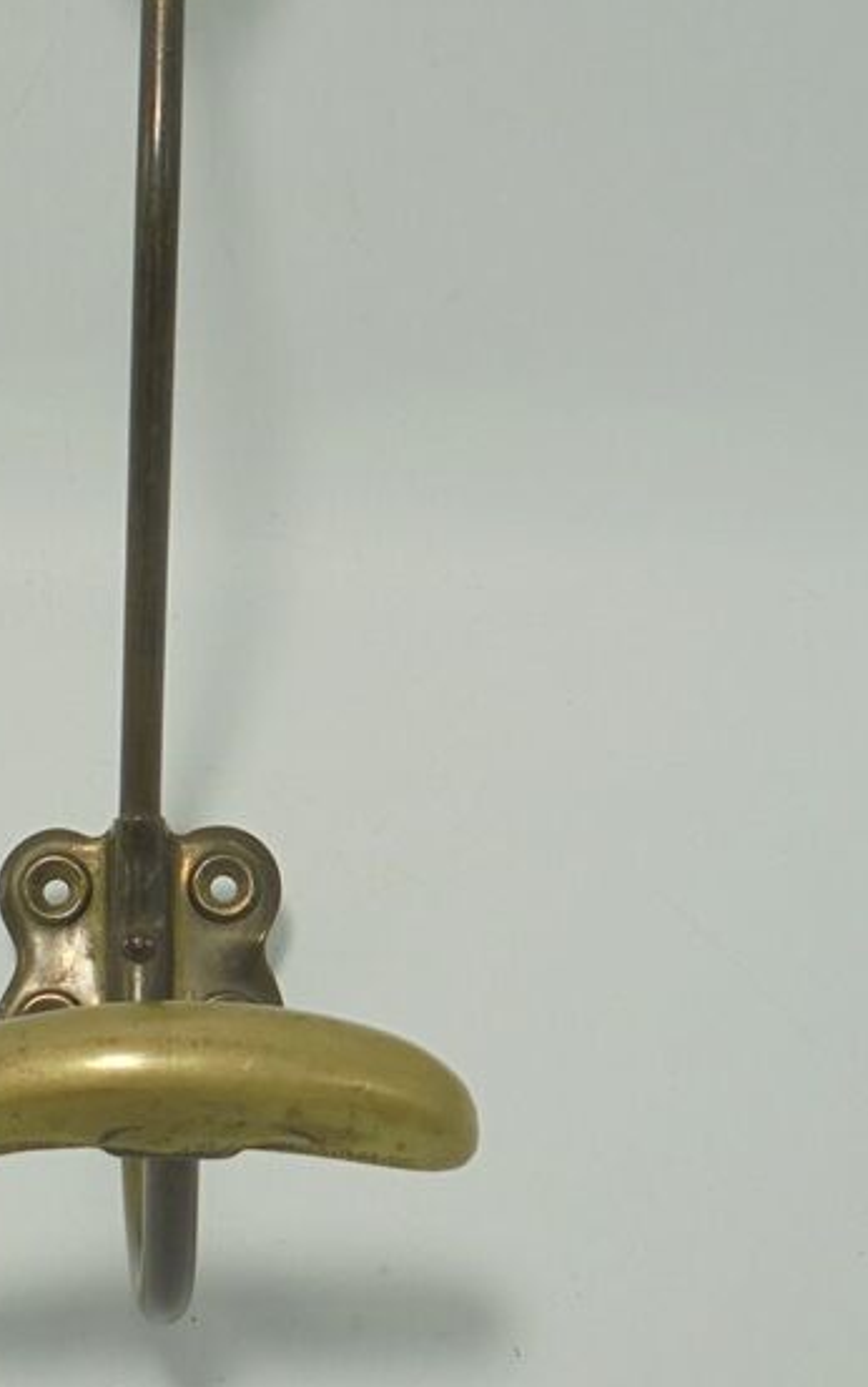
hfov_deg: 25.5
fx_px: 1891
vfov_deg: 40.0
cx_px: 209
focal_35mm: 50
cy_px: 514
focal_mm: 5.3
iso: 100
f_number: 3.7
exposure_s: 1/125
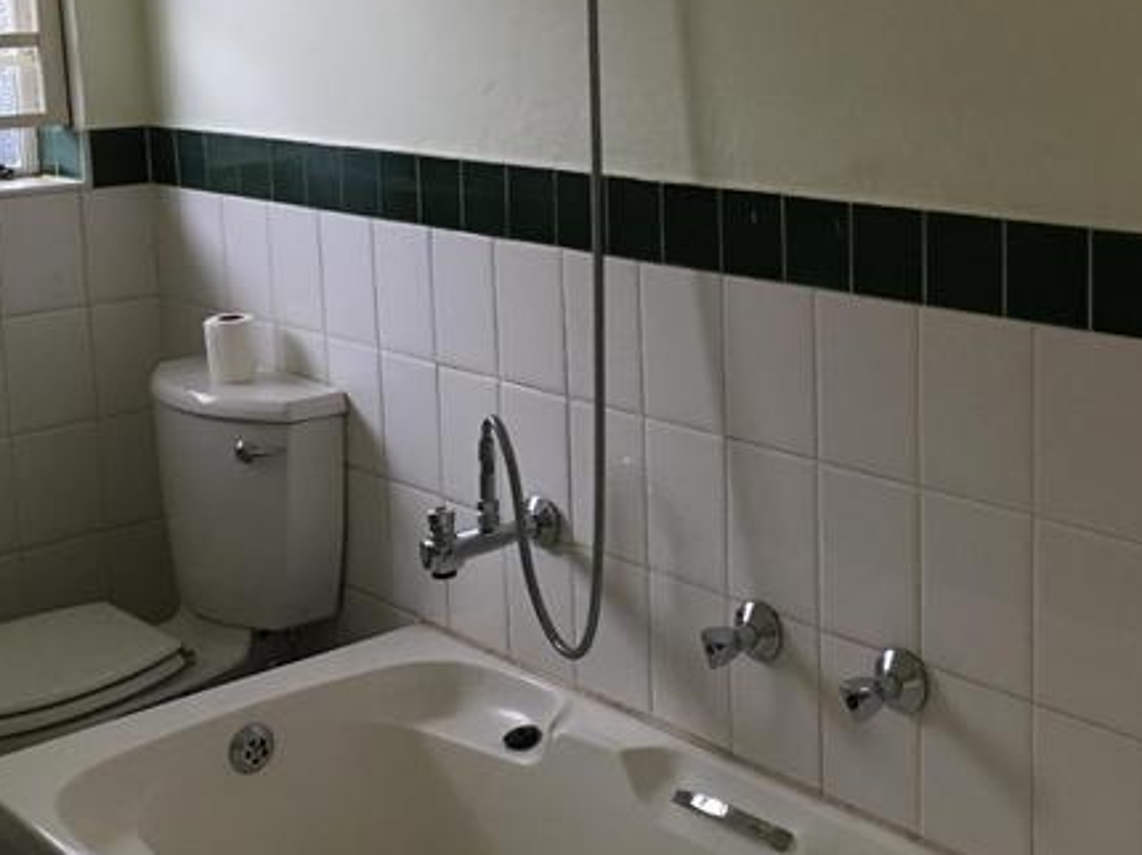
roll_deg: +0.8
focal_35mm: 54
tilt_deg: -8.4
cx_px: 712
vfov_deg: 26.9
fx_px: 1780
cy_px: 297
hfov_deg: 35.4
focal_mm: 4.15
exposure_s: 1/17
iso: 80
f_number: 2.2
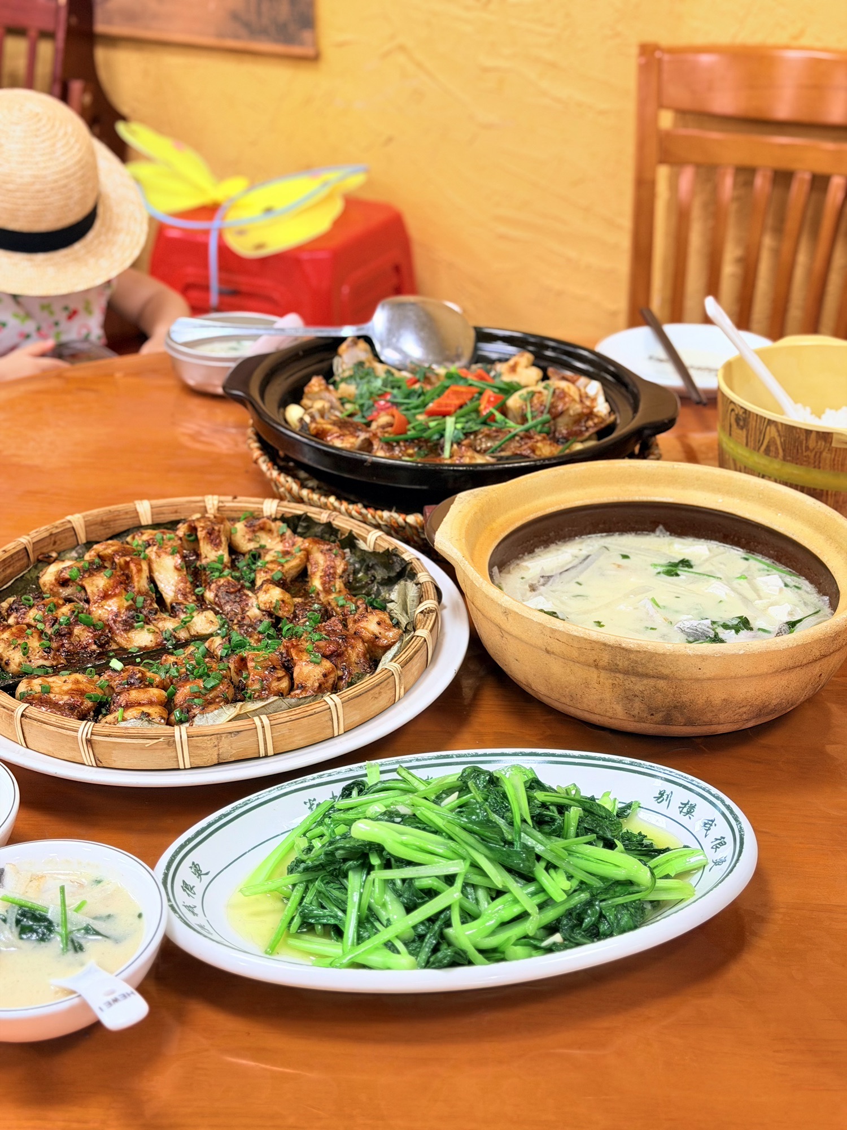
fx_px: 1566
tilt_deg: -28.2
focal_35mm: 48
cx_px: 424
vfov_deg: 39.7
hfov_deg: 30.3
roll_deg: -1.1
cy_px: 565
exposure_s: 1/60
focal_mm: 6.76
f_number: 1.78
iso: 100
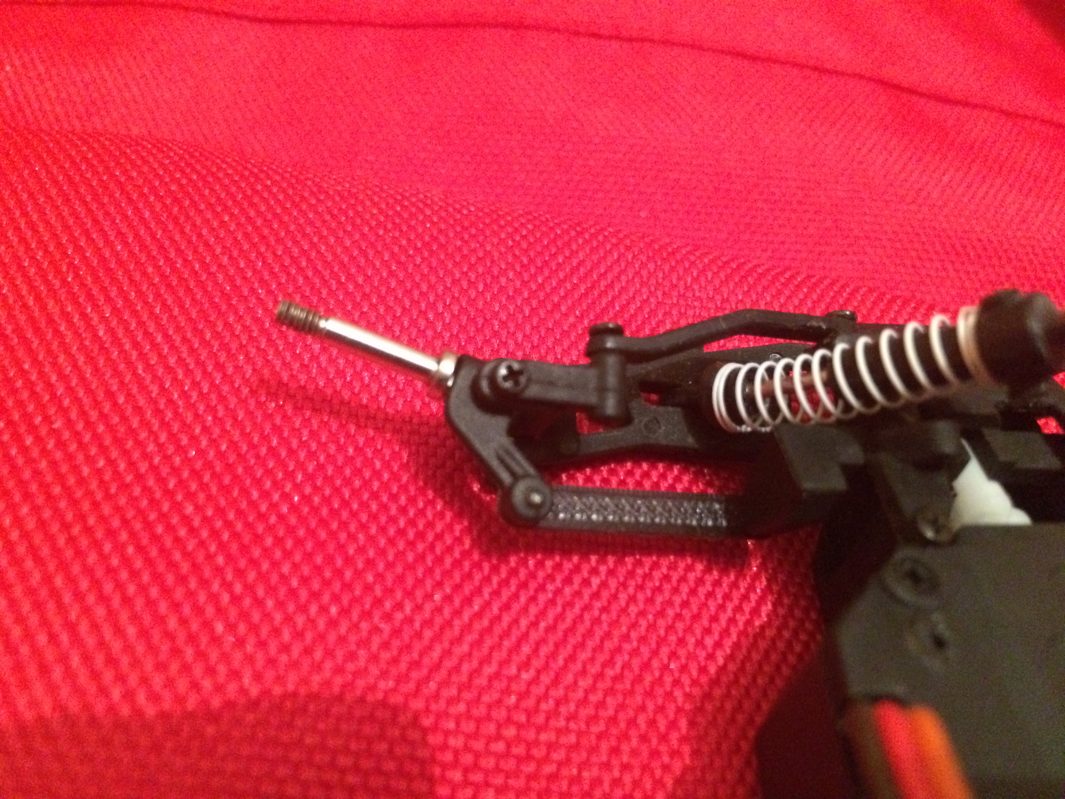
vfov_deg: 48.2
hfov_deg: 61.7
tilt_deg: -48.2
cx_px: 532
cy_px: 400
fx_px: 892
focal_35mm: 29
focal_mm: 4.15
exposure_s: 1/15
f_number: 2.2
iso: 800
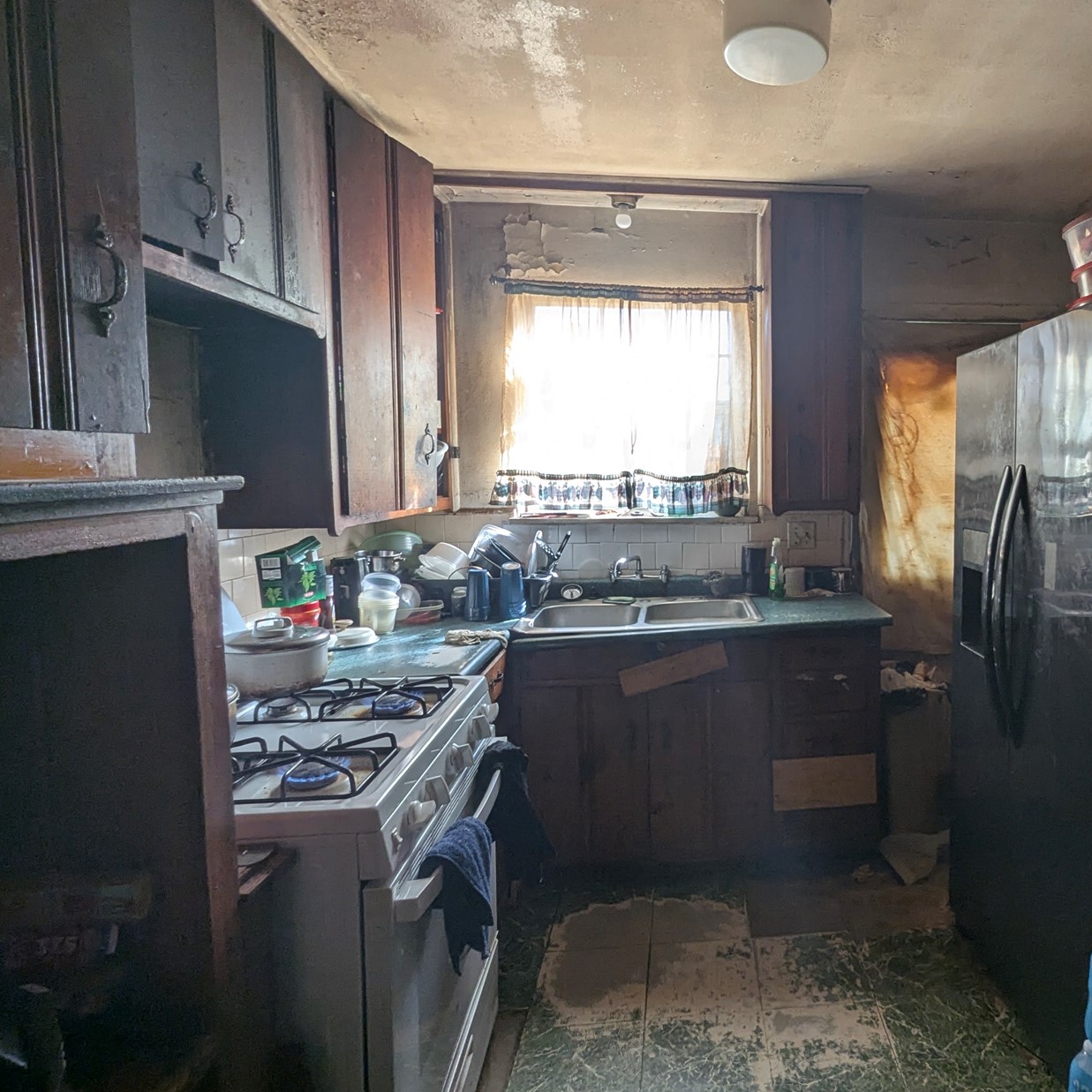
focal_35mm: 19
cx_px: 761
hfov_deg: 74.3
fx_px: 678
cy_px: 501
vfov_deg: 77.5
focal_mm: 1.95
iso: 68
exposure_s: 1/30.5
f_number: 2.2
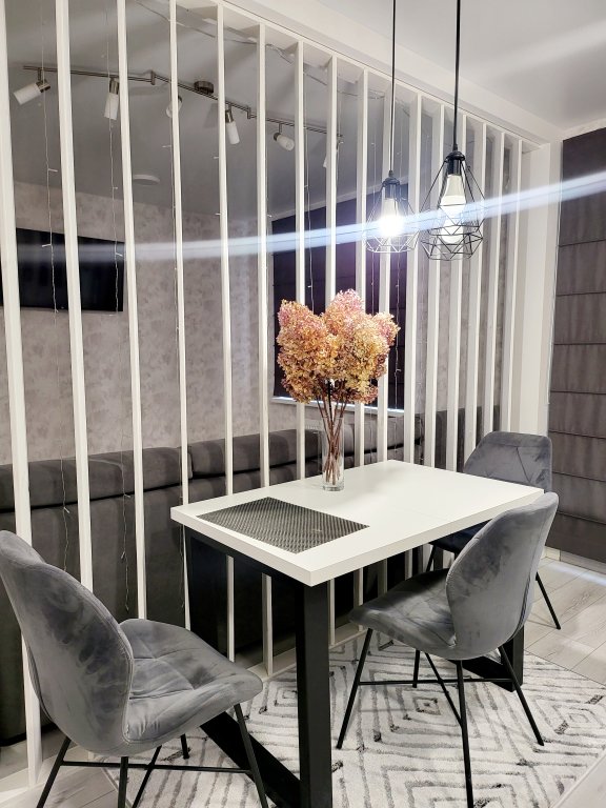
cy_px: 404
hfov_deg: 56.8
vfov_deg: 71.6
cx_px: 303
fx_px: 560
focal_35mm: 24
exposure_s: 1/100
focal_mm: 5
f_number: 1.8
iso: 250
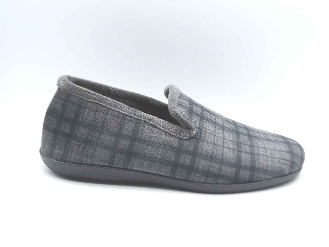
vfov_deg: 30.3
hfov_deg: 39.7
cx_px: 164
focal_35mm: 48
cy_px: 124
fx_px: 456
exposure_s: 1/200
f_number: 4
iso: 100
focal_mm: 4.8
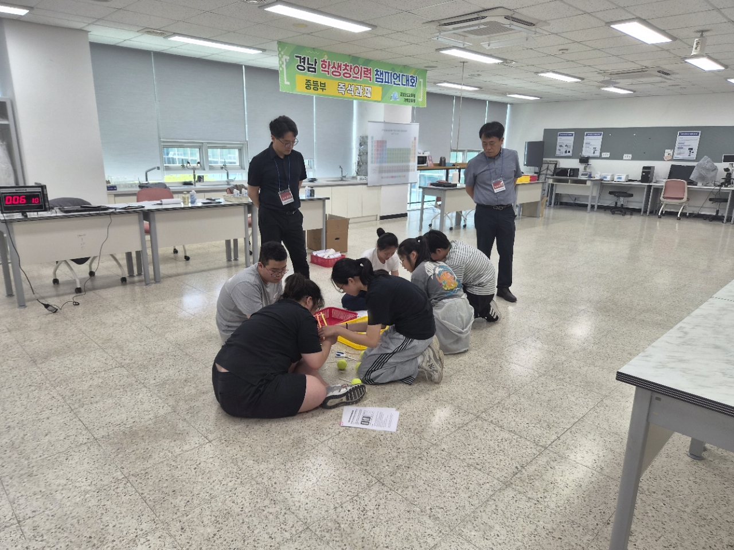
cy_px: 275
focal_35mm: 23
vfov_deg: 58.9
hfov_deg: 73.9
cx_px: 367
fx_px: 488
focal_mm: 5.4
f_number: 1.8
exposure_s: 1/60
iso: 32
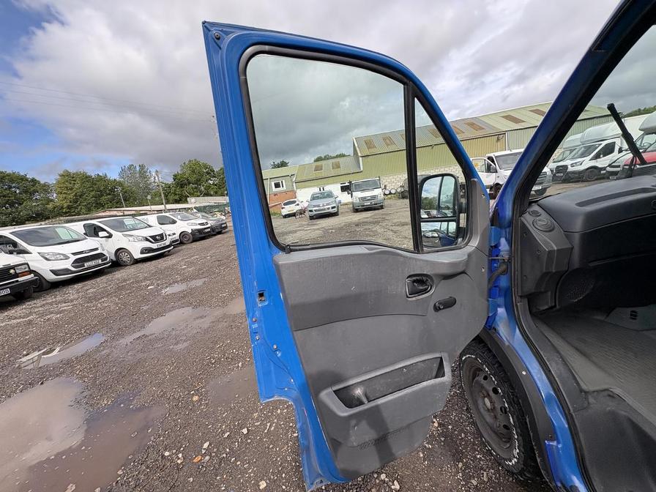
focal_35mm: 14
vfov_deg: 85.7
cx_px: 328
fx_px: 265
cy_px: 246
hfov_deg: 102.1
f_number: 2.2
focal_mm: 2.22
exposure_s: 1/578
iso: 40
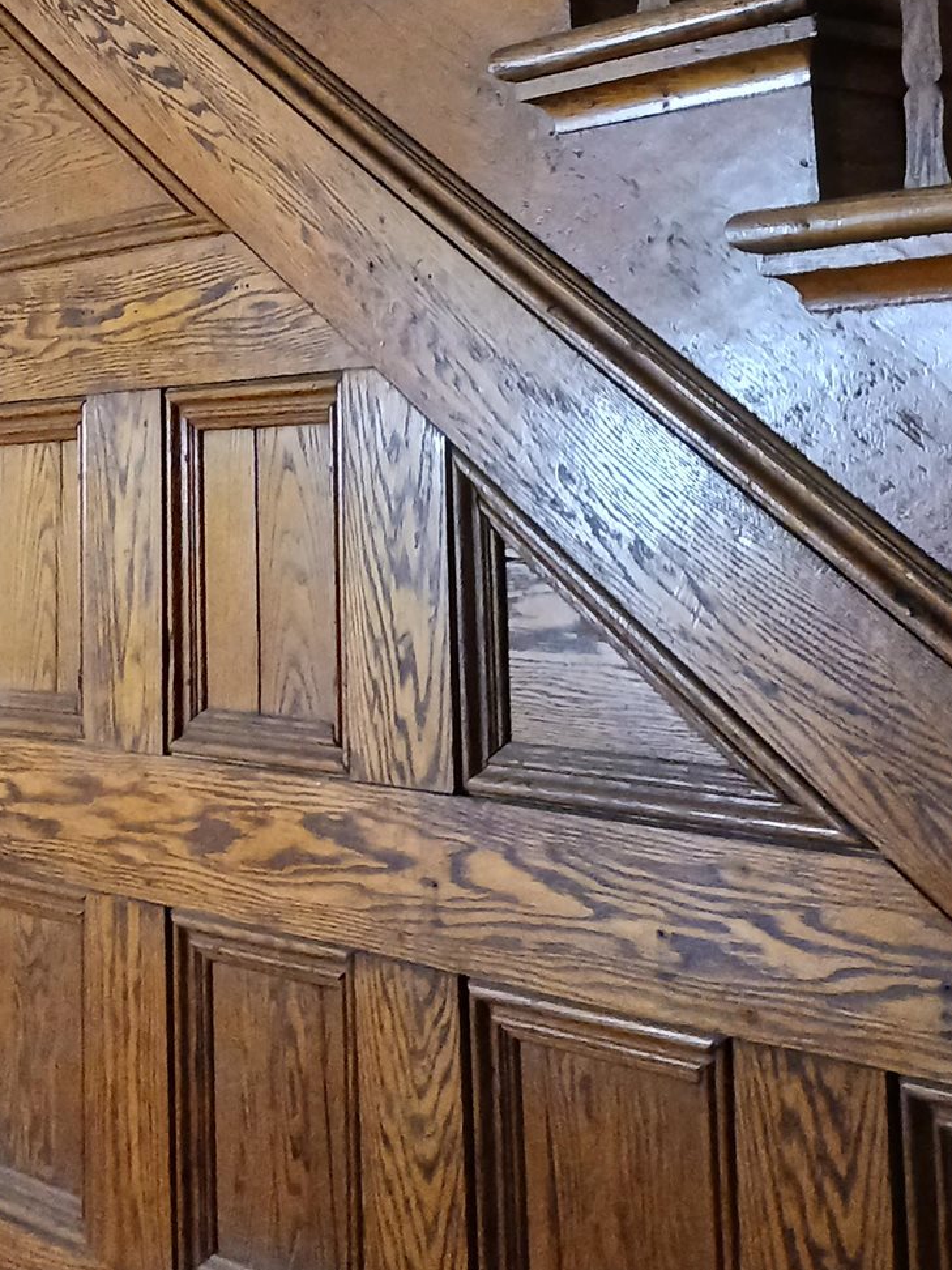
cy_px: 234
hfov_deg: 22.7
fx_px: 2347
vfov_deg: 29.5
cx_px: 219
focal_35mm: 64
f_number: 1.8
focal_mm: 4
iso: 1250
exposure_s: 1/15
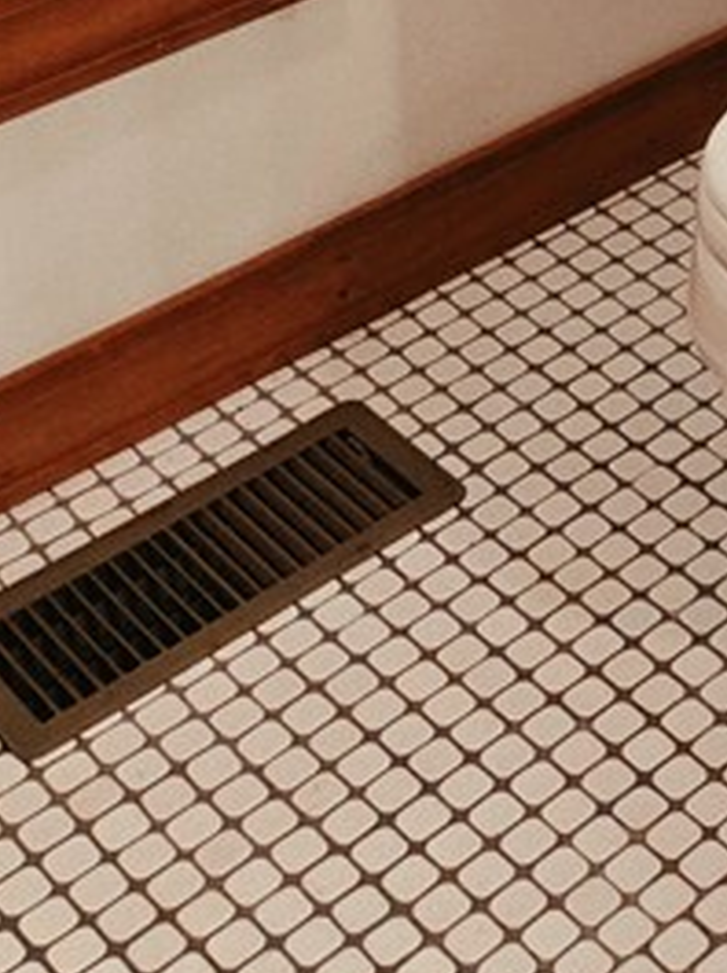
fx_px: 2498
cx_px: 1087
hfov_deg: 15.3
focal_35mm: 89
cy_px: -683
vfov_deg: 18.2
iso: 500
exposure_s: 1/120
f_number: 1.8
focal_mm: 5.4
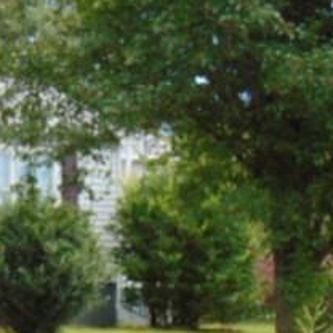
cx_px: -69
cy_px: 264
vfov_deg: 12.8
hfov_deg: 12.5
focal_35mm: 136
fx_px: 1480
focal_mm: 9
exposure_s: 1/250
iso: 80
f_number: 3.5
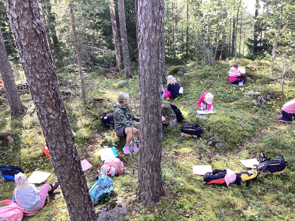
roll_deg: +3.4
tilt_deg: -19.9
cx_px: 148
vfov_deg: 45.4
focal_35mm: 31
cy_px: 110
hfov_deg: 58.4
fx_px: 264
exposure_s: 1/100
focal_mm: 3.3
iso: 64
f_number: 2.4
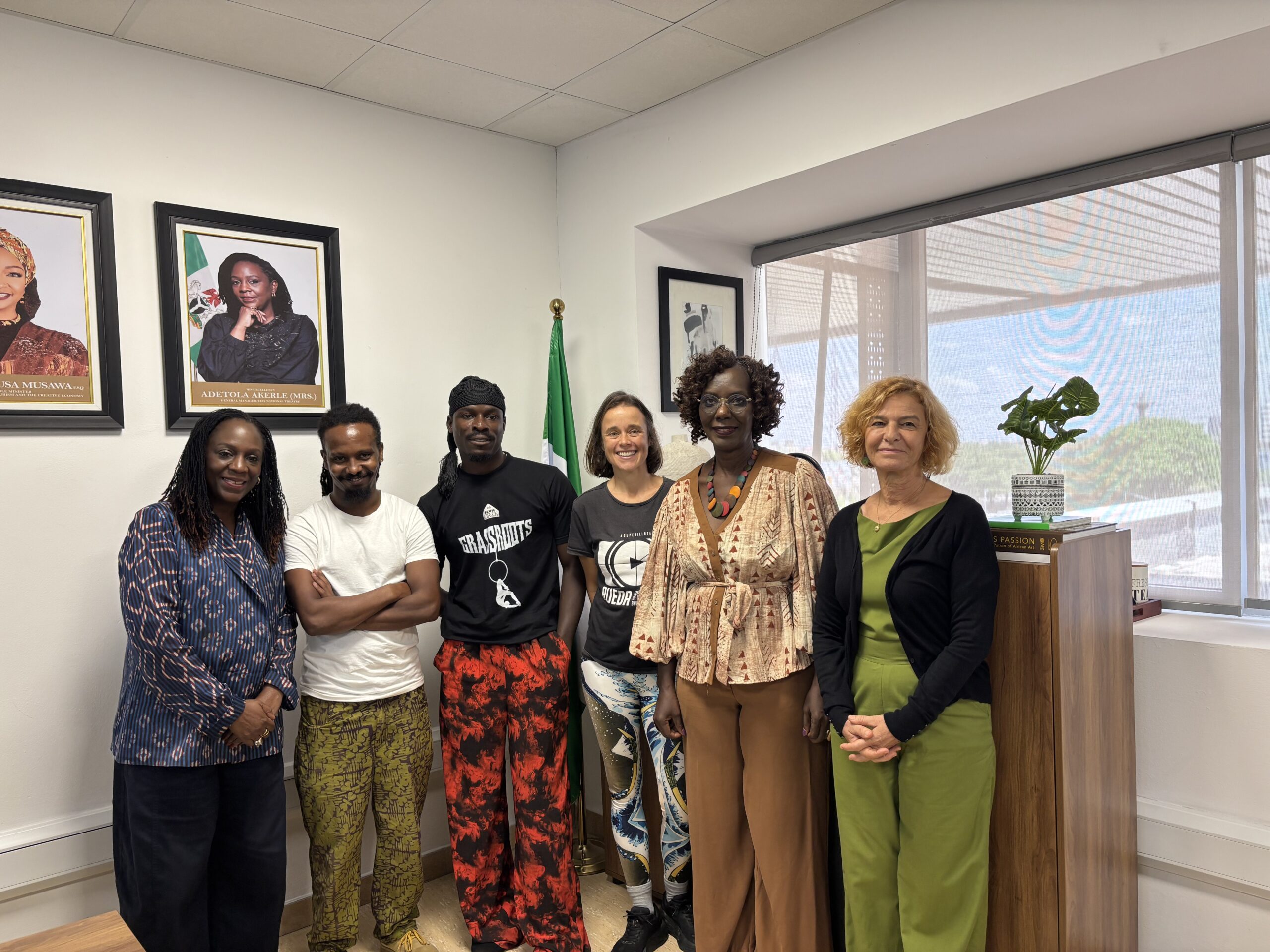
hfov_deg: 67.3
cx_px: 635
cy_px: 476
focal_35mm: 26
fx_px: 954
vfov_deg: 53.1
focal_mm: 5.96
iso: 64
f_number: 1.6
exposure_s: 1/50
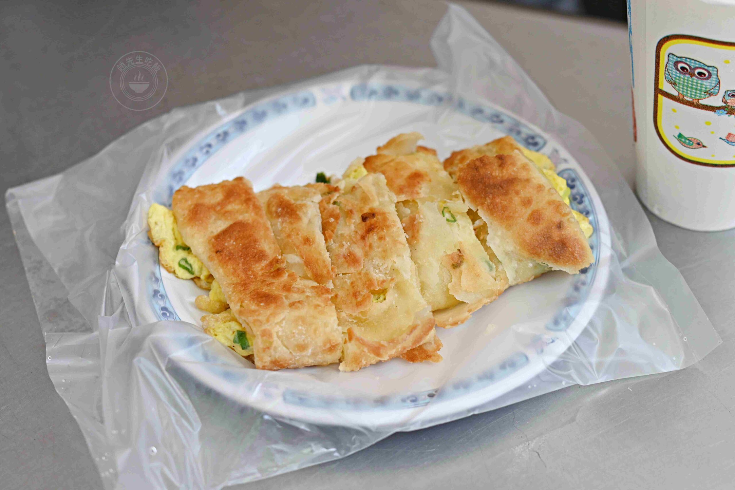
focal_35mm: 75
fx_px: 1531
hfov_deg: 27.0
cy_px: 245
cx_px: 368
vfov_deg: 18.2
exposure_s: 1/200
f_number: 3.2
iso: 100
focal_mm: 50
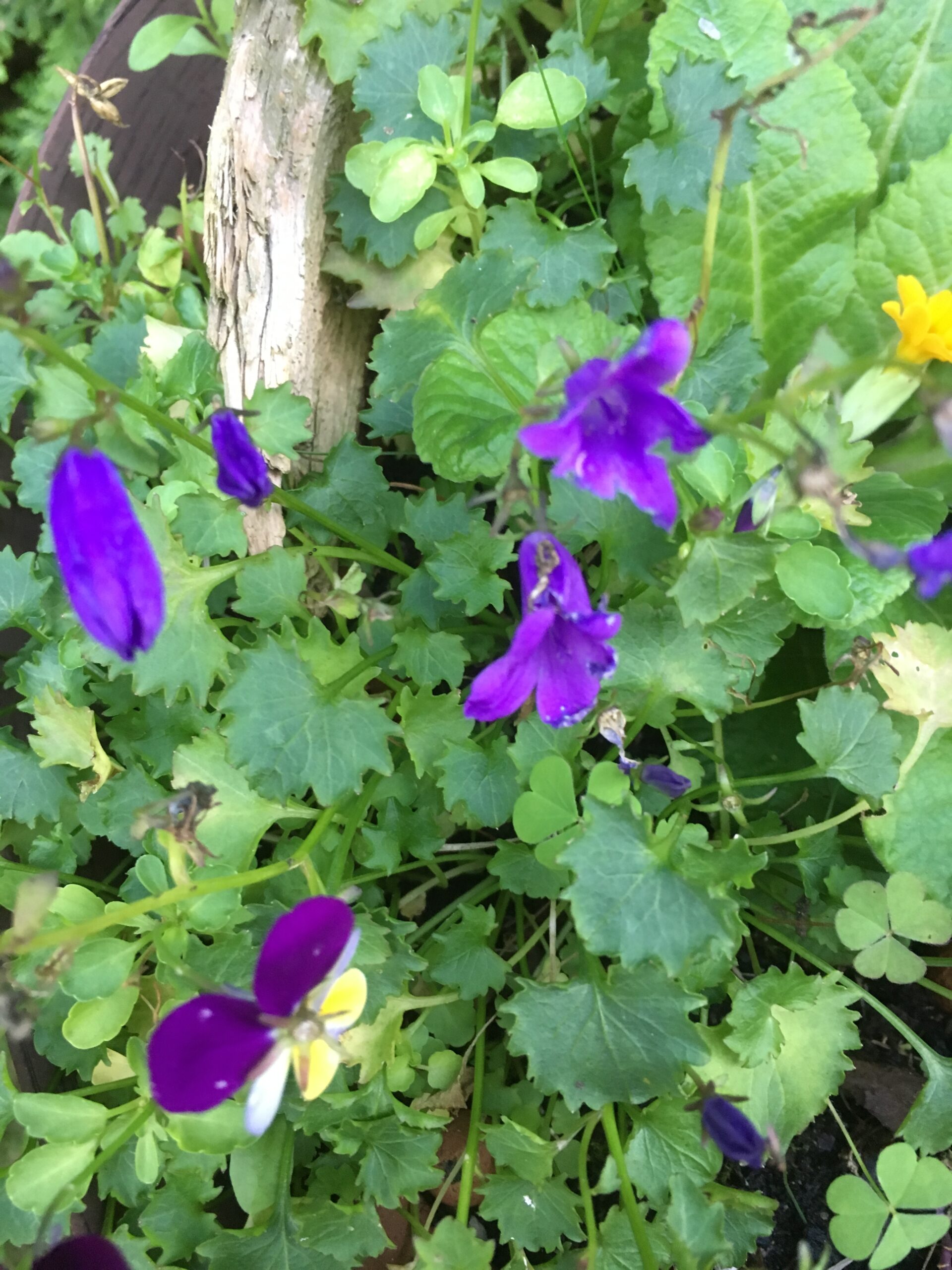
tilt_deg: -61.8
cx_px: 476
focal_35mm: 29
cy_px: 635
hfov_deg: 48.2
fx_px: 1063
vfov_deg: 61.7
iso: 200
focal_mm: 4.15
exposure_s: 1/33
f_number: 2.2
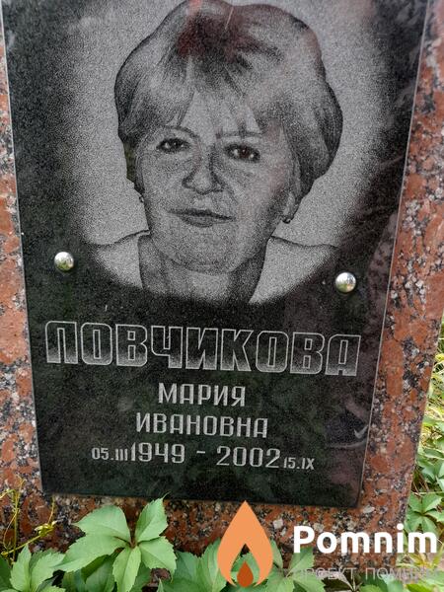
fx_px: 428
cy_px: 296
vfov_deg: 69.4
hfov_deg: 54.9
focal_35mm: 25
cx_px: 222
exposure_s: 1/50
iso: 20
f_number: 2
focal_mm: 4.6
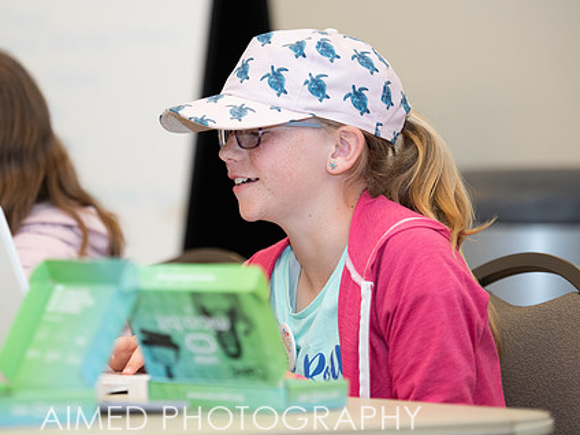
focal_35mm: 171
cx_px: 233
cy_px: 180
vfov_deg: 8.7
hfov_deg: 11.6
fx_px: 2865
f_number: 2.8
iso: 800
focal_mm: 130
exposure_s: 1/250
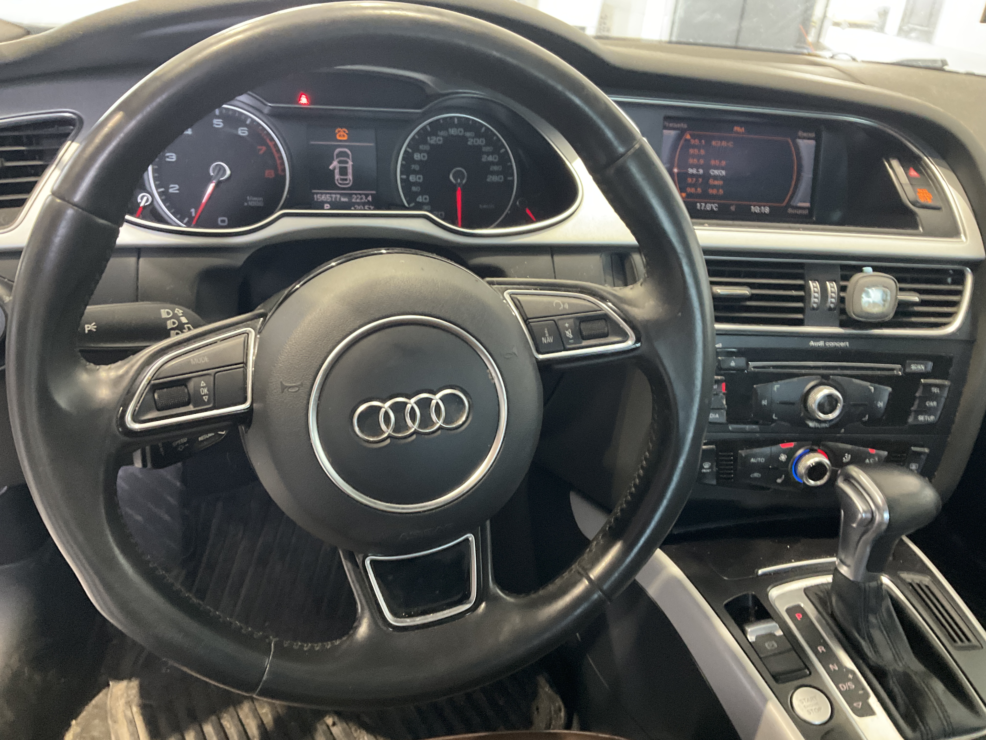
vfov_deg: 48.2
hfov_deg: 61.7
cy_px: 370
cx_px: 493
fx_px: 826
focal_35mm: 29
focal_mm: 3
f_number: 1.8
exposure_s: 1/30
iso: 320
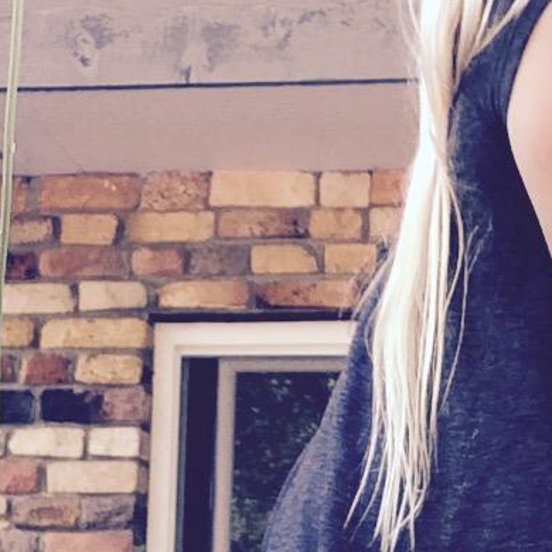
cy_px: 439
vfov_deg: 19.1
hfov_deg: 19.2
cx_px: 415
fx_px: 1624
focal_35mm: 90
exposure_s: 1/60
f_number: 2.4
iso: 64
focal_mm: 2.15
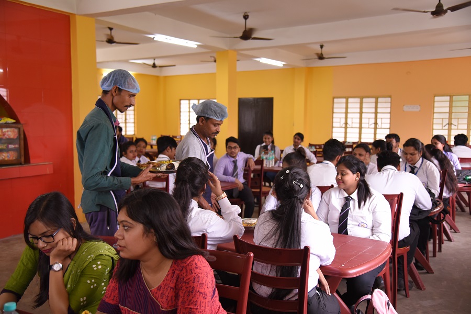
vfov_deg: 35.1
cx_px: 236
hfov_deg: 50.7
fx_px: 497
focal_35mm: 38
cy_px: 157
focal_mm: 38
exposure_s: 1/200
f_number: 4
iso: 2000
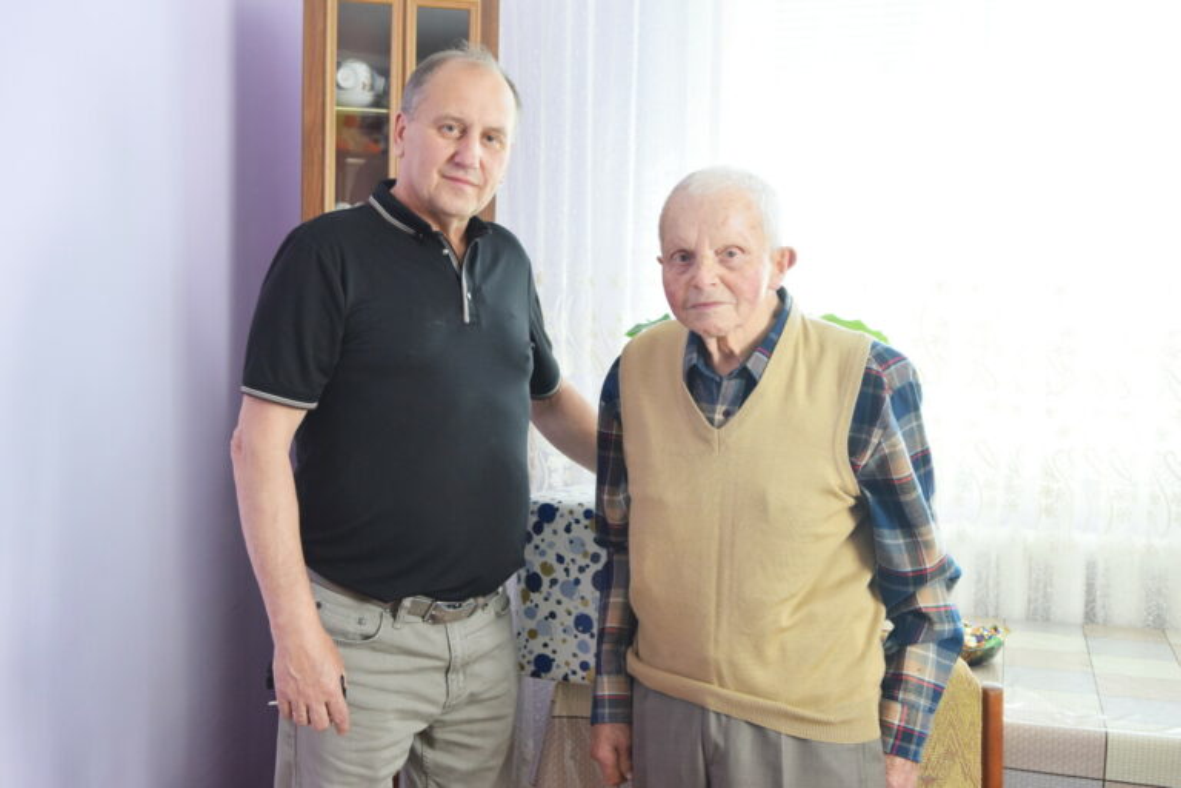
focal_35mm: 42
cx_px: 590
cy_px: 394
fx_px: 1378
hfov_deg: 46.4
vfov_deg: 31.9
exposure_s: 1/60
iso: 800
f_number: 4
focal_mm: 28
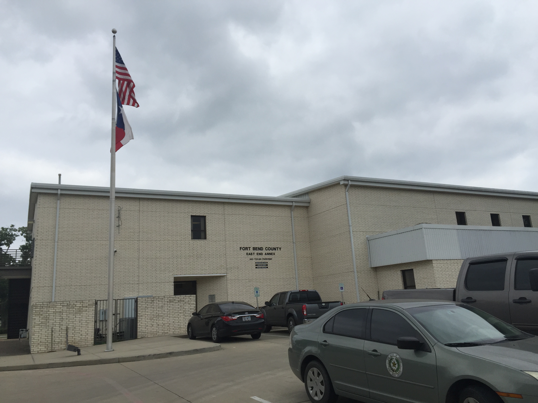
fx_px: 451
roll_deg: +3.1
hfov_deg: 61.7
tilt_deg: +15.4
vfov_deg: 48.2
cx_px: 269
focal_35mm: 29
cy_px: 202
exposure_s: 1/1883
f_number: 2.2
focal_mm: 4.15
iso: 32
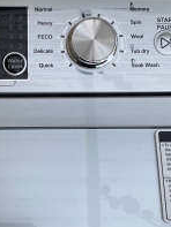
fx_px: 434
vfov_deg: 29.3
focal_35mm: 66
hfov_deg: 22.0
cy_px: 90
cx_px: 38
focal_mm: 4.25
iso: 100
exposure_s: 1/121
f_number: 1.8
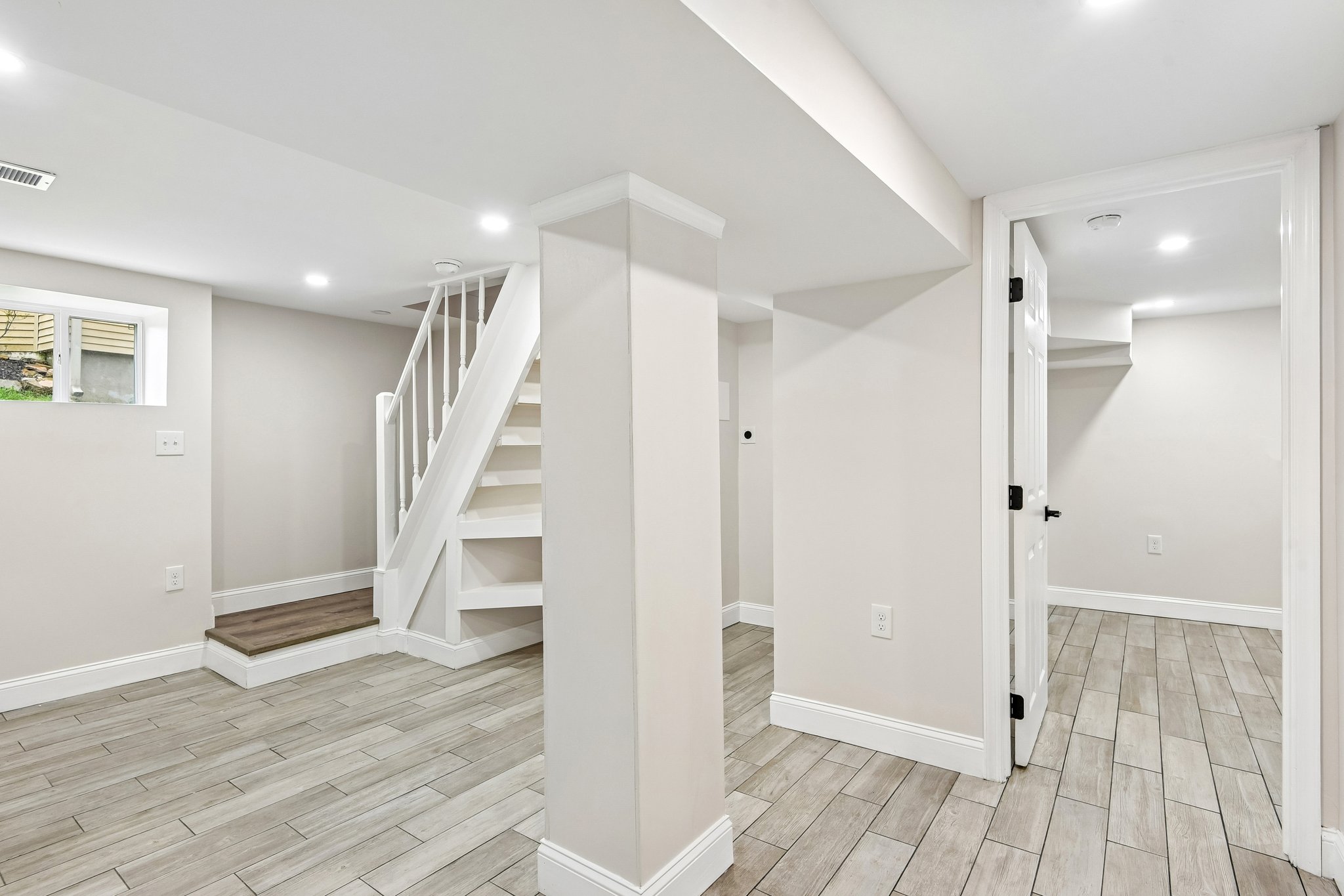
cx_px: 672
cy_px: 448
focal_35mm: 16
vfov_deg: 73.7
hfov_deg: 96.7
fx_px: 597
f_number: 8
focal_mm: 16
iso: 400
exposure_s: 1/50
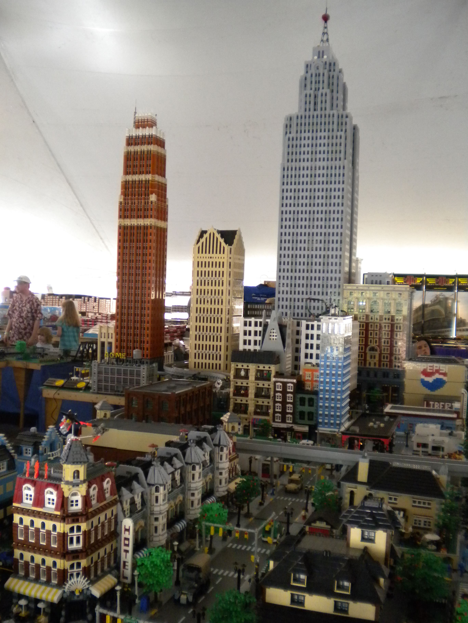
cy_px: 312
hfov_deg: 40.7
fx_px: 631
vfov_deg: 52.6
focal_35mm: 35
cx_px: 234
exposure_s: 1/52
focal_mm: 6.3
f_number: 3.1
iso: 400
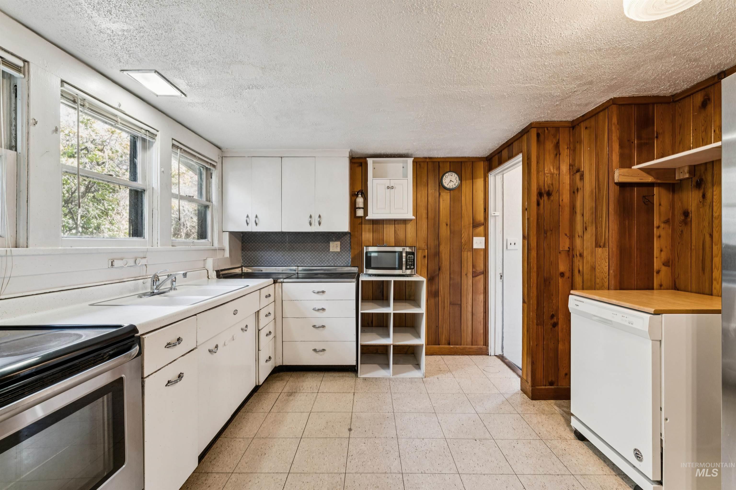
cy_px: 245
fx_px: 315
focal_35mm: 15
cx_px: 368
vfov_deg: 75.9
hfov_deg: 98.9
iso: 400
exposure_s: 1/1.25
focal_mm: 15.4
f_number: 13
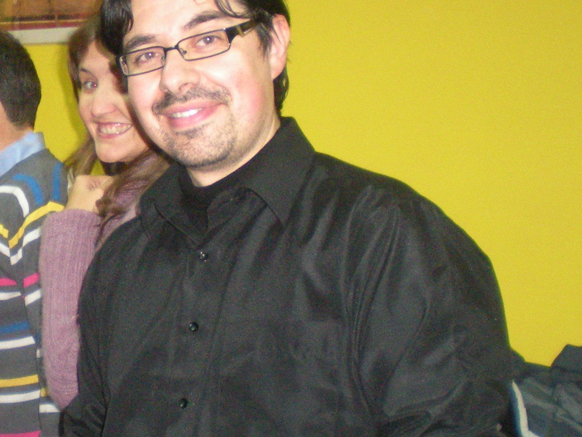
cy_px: 220
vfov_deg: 17.0
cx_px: 26
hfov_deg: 21.8
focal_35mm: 87
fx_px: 1462
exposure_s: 1/60
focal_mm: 6.3
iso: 368
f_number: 3.1
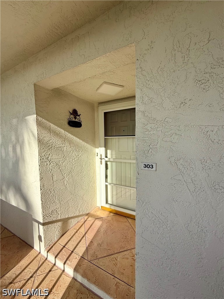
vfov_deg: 102.1
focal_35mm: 14
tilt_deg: -3.5
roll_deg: +1.0
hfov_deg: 85.7
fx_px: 121
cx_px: 112
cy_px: 150
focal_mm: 2.22
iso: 50
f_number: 2.2
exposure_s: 1/1848
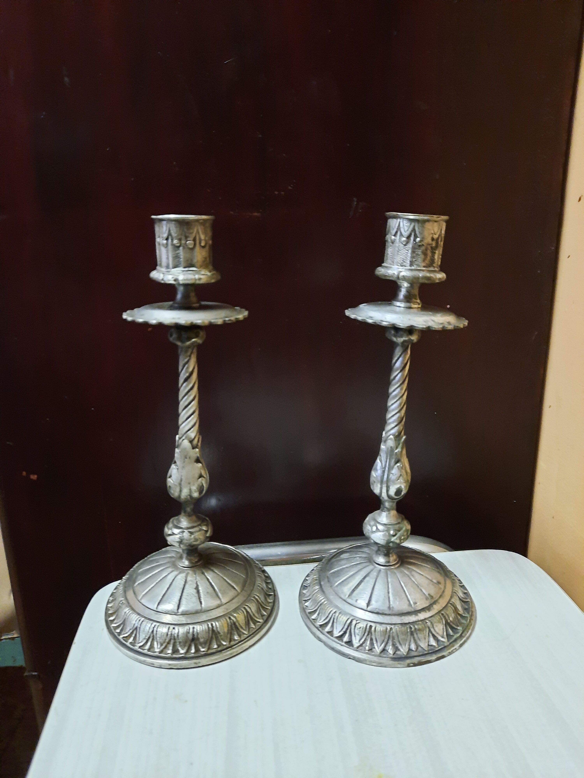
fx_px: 562
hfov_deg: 54.9
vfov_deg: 69.4
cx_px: 292
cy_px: 389
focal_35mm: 25
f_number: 2
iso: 640
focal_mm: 4.6
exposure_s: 1/25
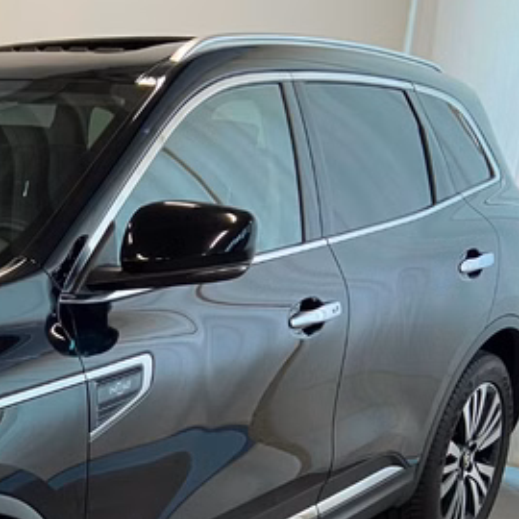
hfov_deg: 22.7
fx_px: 1153
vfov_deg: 24.8
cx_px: -152
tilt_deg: -17.4
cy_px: 444
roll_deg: +0.0
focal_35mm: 68
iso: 160
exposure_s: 1/50
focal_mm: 4.25
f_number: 1.8
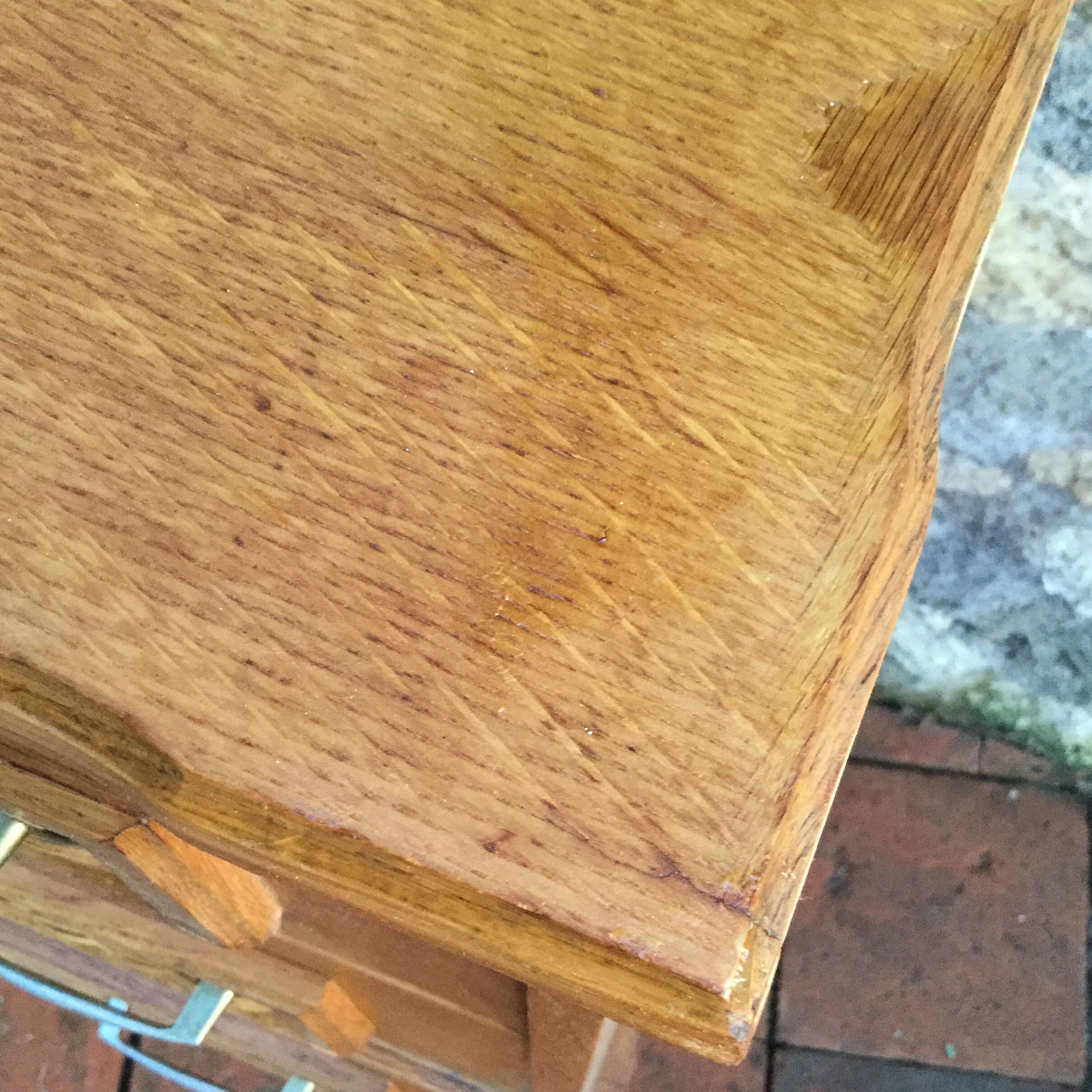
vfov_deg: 44.5
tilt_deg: -70.5
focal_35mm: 37
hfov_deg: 44.9
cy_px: 698
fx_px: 1321
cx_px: 549
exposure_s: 1/33
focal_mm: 3.3
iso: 250
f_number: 2.4
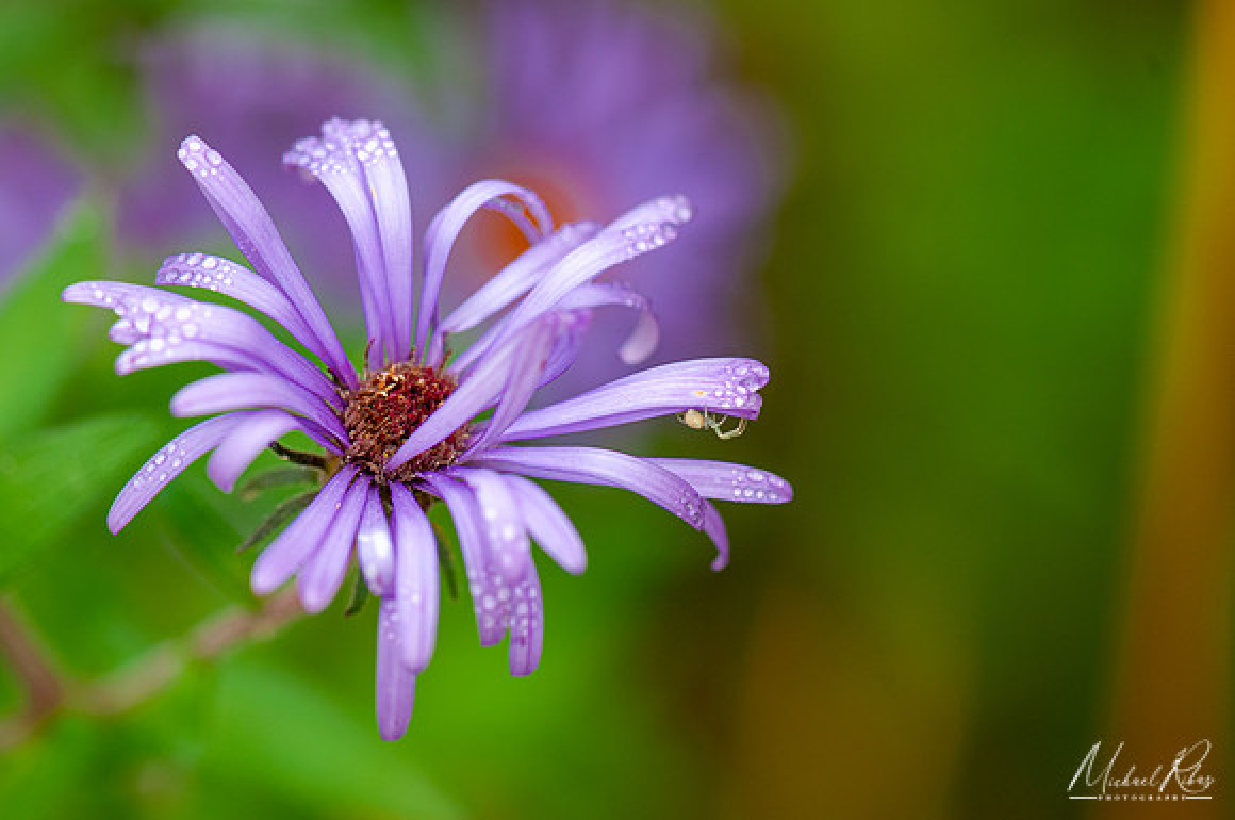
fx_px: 5396
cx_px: 618
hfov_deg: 13.1
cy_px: 410
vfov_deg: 8.7
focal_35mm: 158
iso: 200
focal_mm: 105
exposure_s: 1/90
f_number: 8
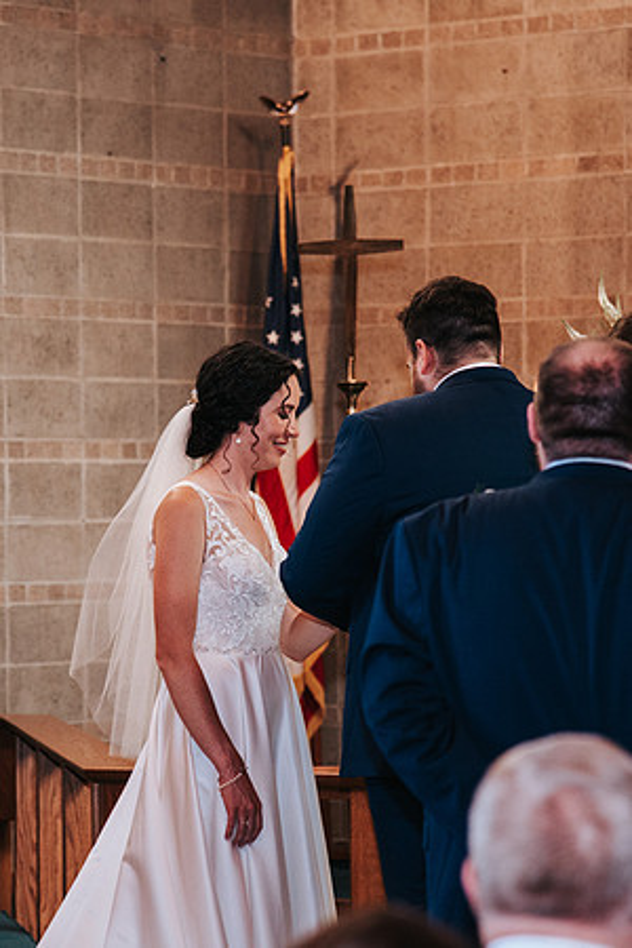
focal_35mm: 180
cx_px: 212
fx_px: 4736
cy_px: 474
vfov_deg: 11.4
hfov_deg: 7.6
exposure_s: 1/200
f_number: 4
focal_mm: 120
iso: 1000
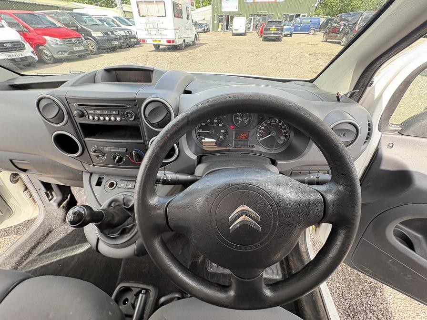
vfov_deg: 85.7
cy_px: 160
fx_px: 173
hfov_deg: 102.1
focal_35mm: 14
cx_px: 214
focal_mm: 2.22
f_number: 2.2
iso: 100
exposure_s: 1/99
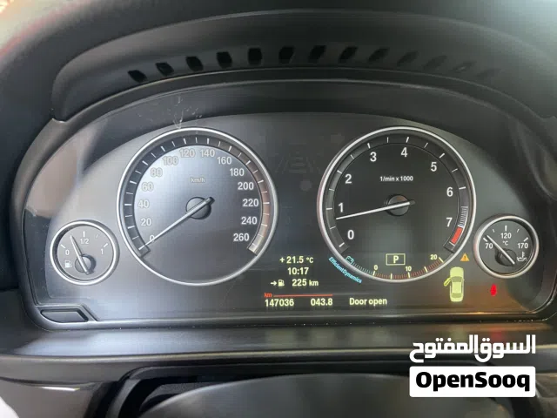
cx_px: 278
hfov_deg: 69.4
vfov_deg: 54.9
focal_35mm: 25
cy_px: 209
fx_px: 402
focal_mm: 5.1
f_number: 1.6
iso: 400
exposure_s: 1/56
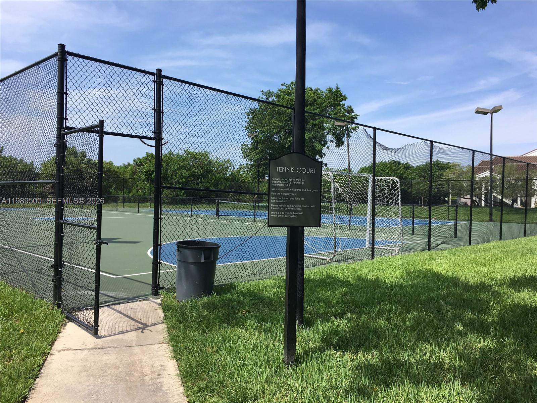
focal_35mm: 29
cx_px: 268
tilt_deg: +0.4
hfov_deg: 61.7
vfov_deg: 48.2
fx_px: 450
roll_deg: -1.5
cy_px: 202
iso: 25
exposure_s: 1/1202
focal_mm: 4.15
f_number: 2.2
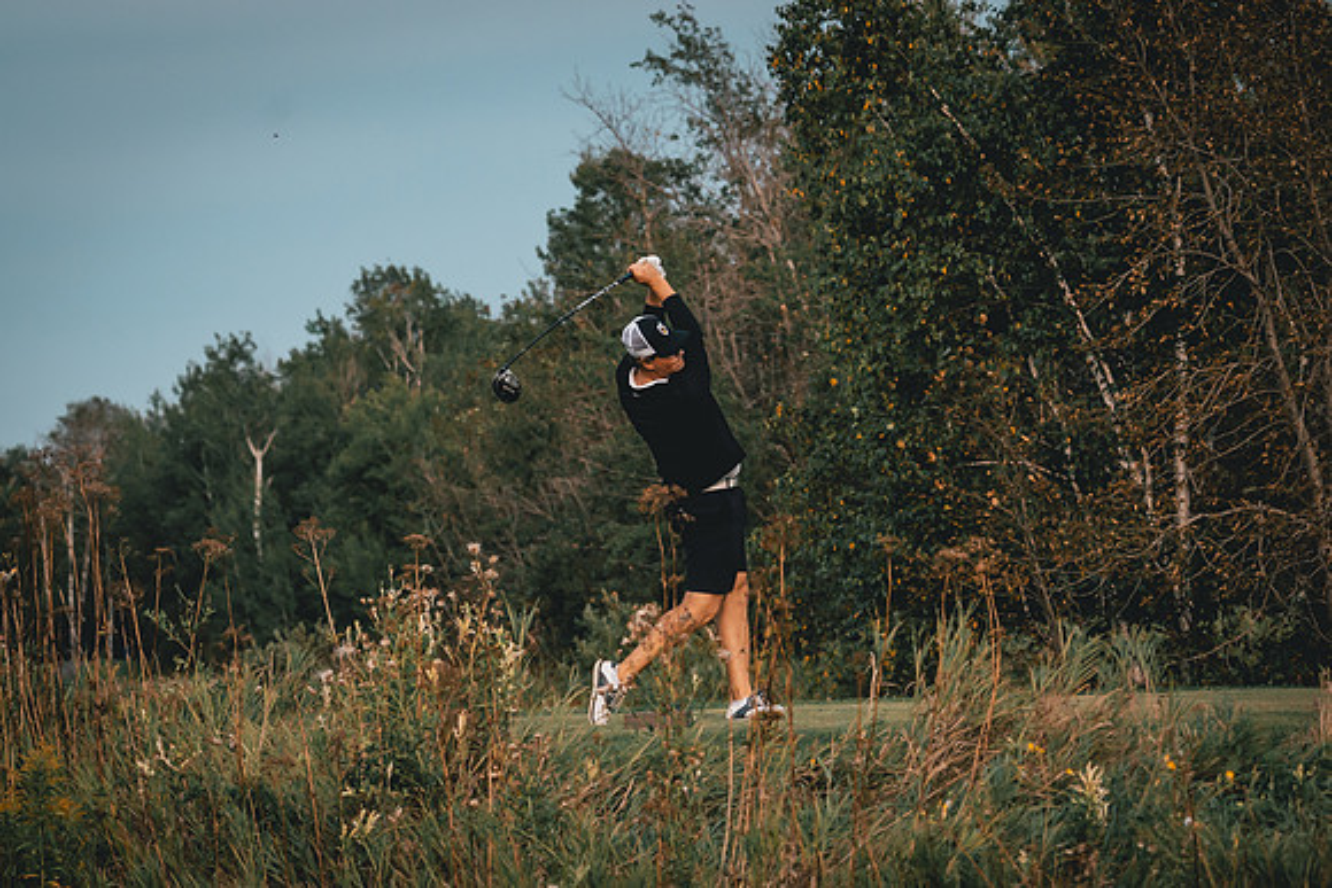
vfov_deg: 6.8
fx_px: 7475
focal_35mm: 202
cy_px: 444
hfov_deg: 10.2
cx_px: 666
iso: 250
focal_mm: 135
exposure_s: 1/2000
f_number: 5.6
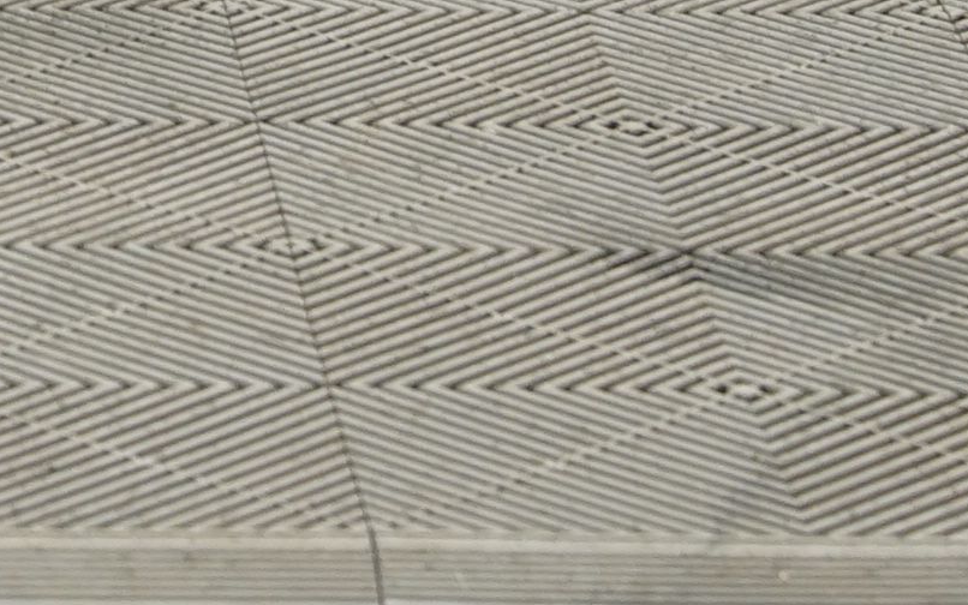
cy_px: -1276
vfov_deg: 4.3
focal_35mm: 296
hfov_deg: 7.0
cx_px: -532
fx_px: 7810
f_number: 4
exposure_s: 1/20
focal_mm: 39
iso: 500
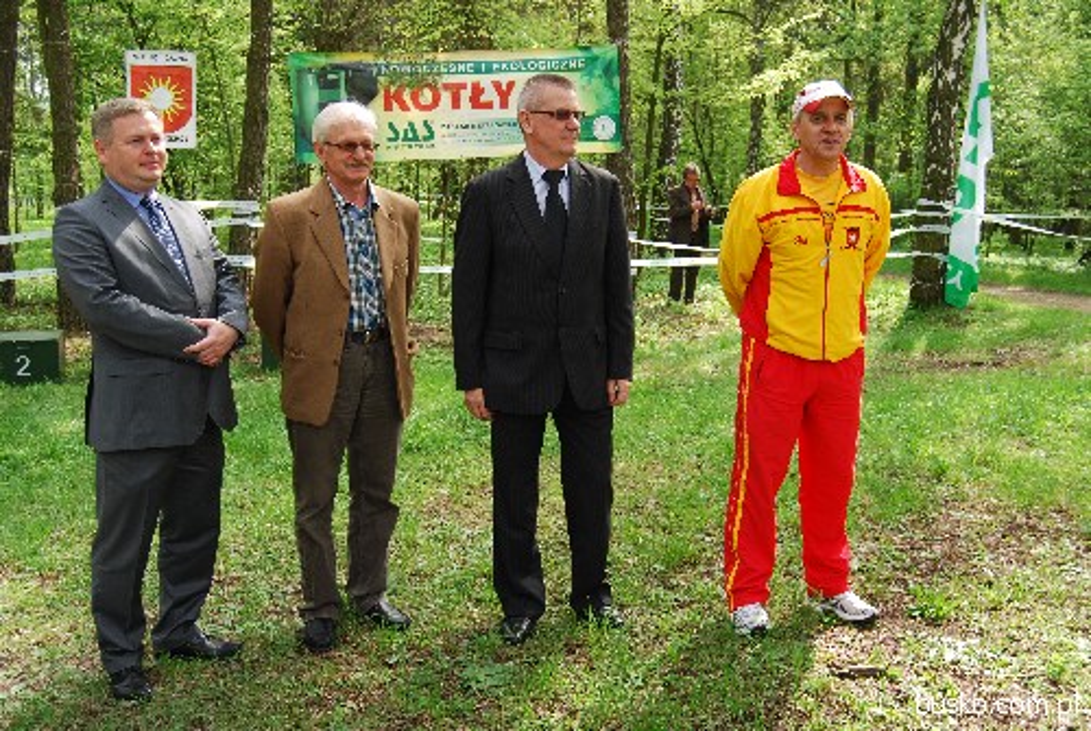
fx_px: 1184
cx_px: 546
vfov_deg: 34.3
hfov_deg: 49.5
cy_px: 366
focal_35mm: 39
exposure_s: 1/125
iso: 160
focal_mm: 26
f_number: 5.6
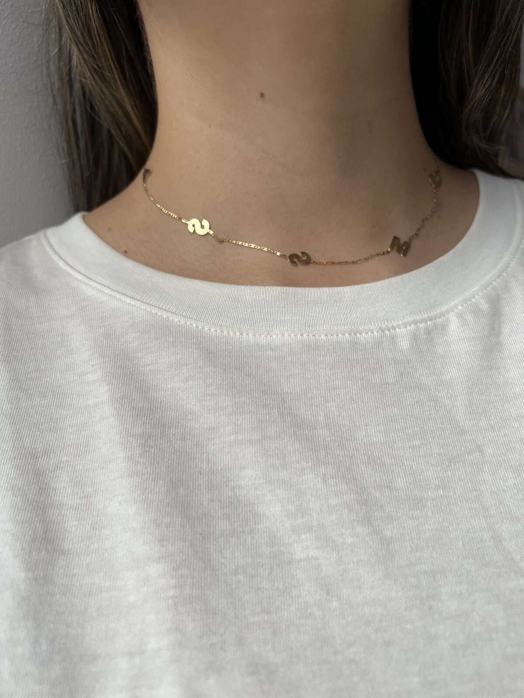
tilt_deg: -3.5
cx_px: 262
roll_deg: +5.4
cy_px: 349
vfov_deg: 67.3
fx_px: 525
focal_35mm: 26
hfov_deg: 53.1
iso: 50
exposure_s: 1/639
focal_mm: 5.7
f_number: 1.5
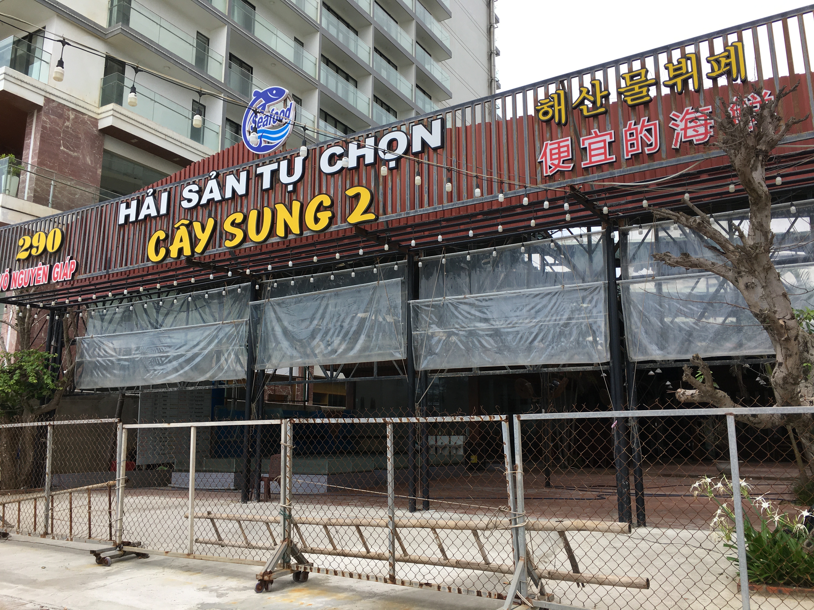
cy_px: 305
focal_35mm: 29
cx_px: 407
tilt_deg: +12.3
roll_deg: -0.1
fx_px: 682
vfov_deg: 48.2
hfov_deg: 61.7
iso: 25
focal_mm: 4.15
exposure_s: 1/855
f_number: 2.2
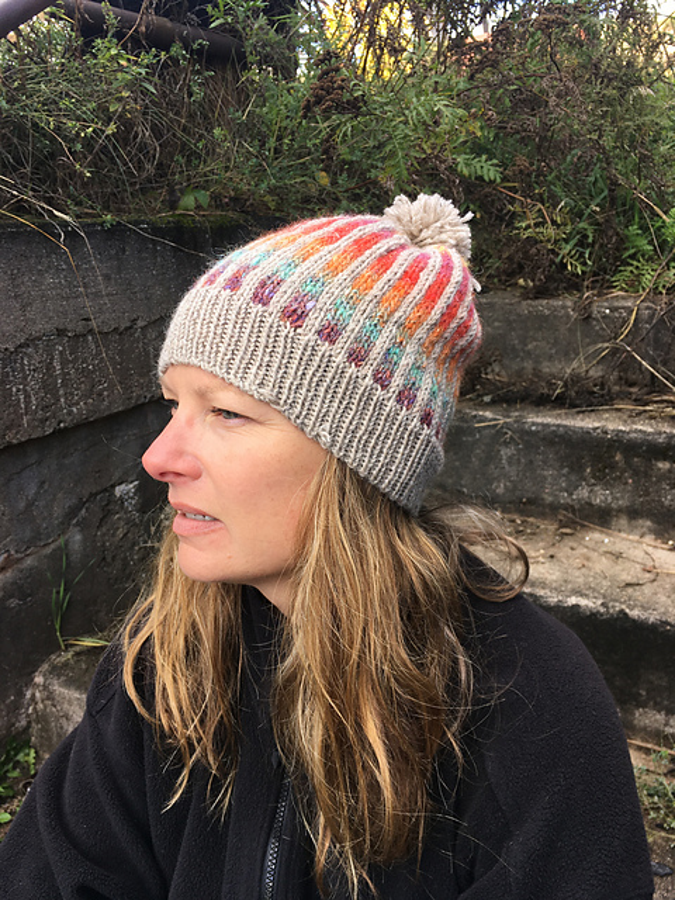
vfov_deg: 61.7
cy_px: 450
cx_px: 338
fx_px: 754
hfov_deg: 48.2
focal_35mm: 29
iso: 25
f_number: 2.2
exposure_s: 1/171
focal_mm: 4.15
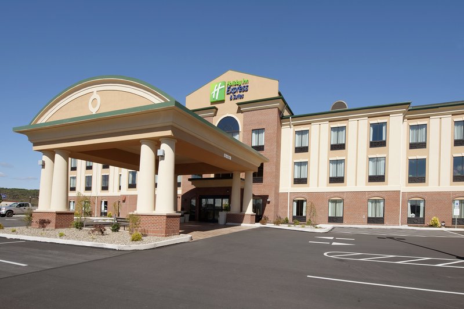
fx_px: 206
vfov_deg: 73.6
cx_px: 232
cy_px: 154
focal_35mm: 16
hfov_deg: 96.8
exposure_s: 1/3200
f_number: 8
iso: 200
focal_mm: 16
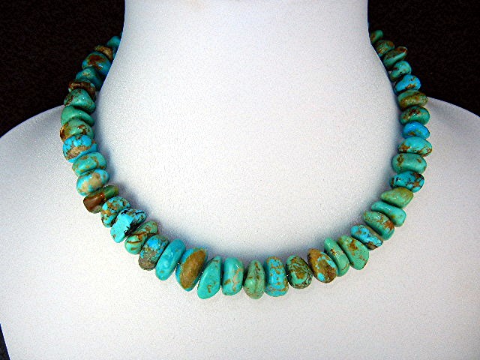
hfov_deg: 54.0
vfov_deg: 41.8
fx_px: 471
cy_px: 180
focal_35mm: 34
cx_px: 240
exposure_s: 1/43.2
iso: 160
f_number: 3.6
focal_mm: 6.2
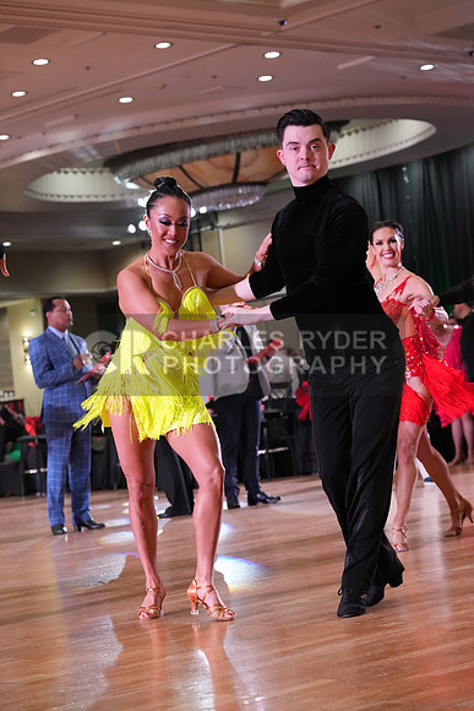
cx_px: 237
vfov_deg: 22.4
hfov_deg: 15.0
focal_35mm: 91
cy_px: 356
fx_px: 1796
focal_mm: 91
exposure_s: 1/320
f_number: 5
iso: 5000
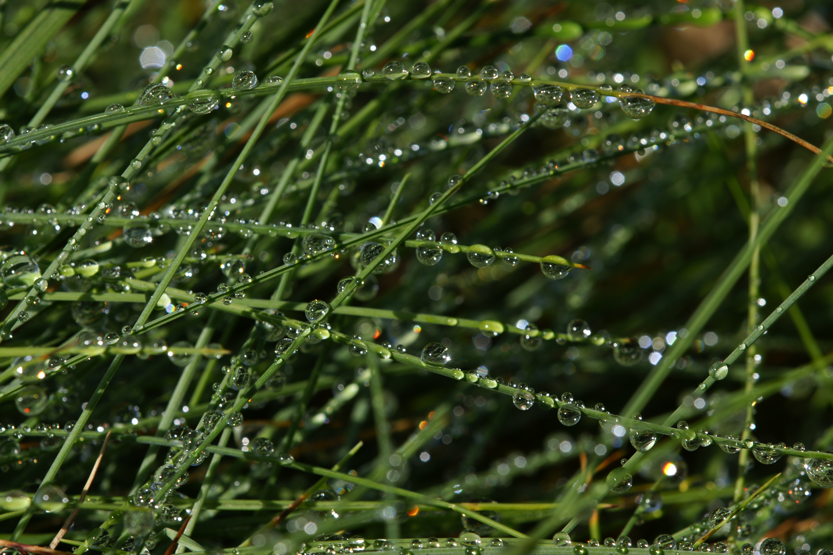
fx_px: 6247
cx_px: 416
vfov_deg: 5.1
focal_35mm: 270
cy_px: 278
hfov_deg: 7.6
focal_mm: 180
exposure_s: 1/200
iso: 100
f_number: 9
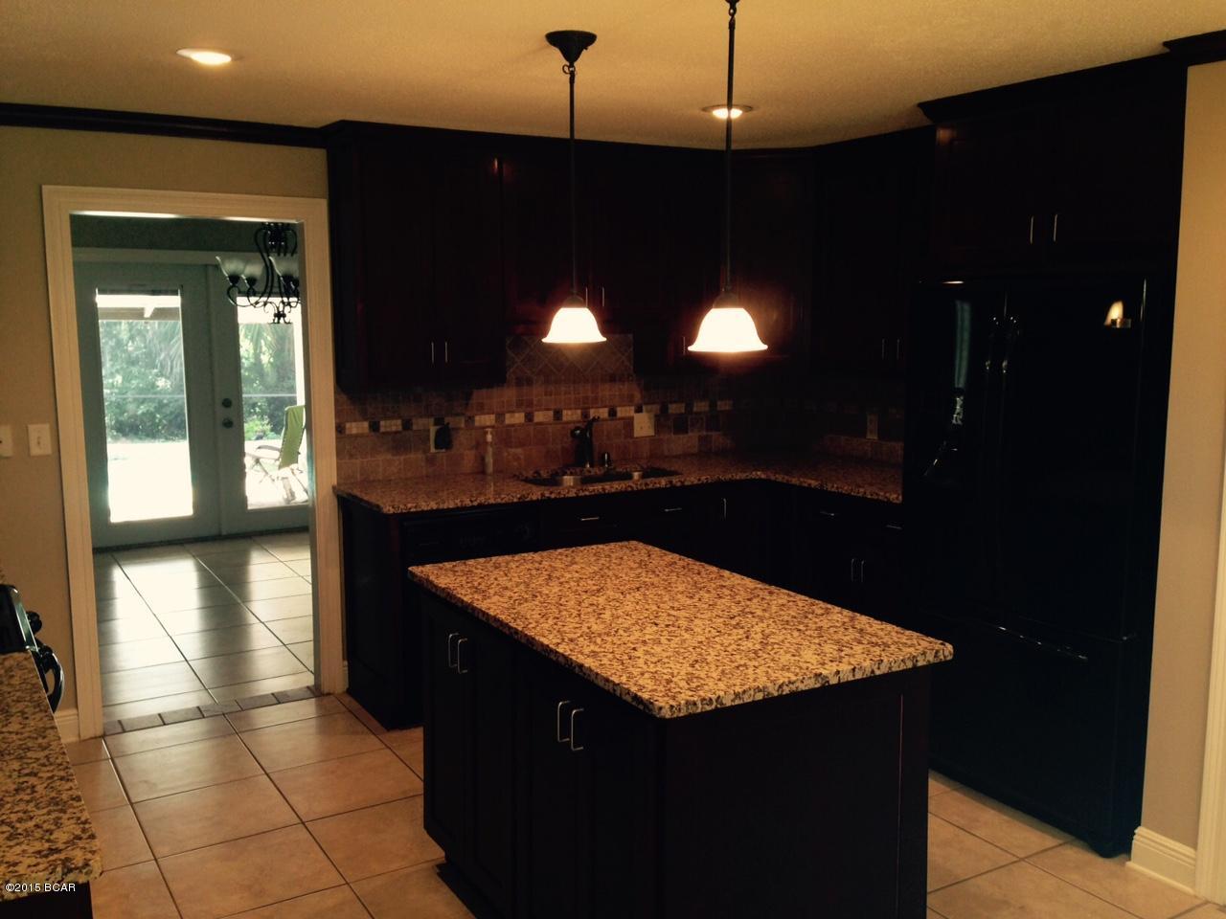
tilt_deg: -7.9
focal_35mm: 33
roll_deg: -0.3
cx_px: 613
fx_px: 1169
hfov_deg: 55.4
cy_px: 460
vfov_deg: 42.9
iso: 64
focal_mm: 4.12
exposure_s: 1/20
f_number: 2.4
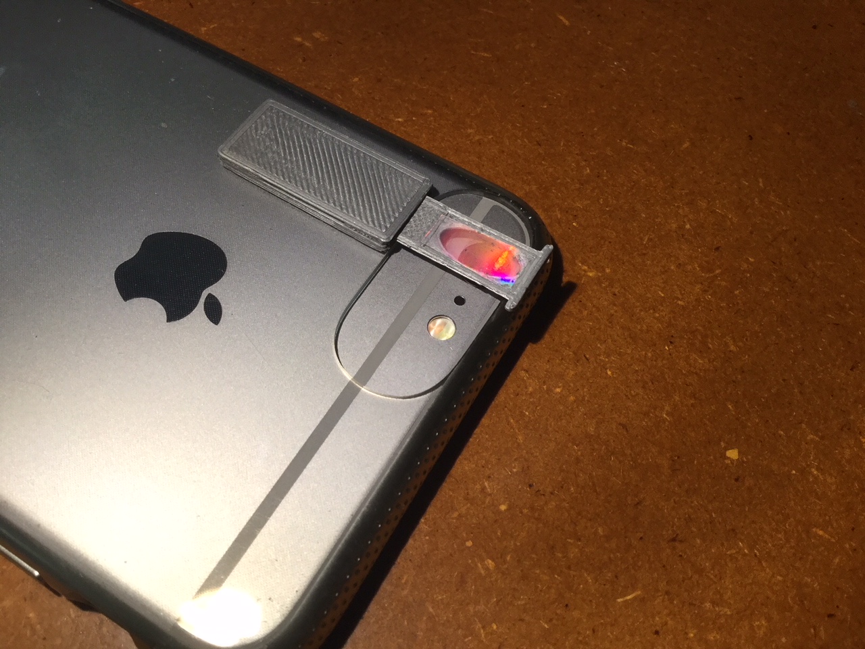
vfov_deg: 45.4
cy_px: 324
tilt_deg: -60.9
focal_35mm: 31
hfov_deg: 58.4
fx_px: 775
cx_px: 432
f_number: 2.4
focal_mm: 3.3
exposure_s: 1/33
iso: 32
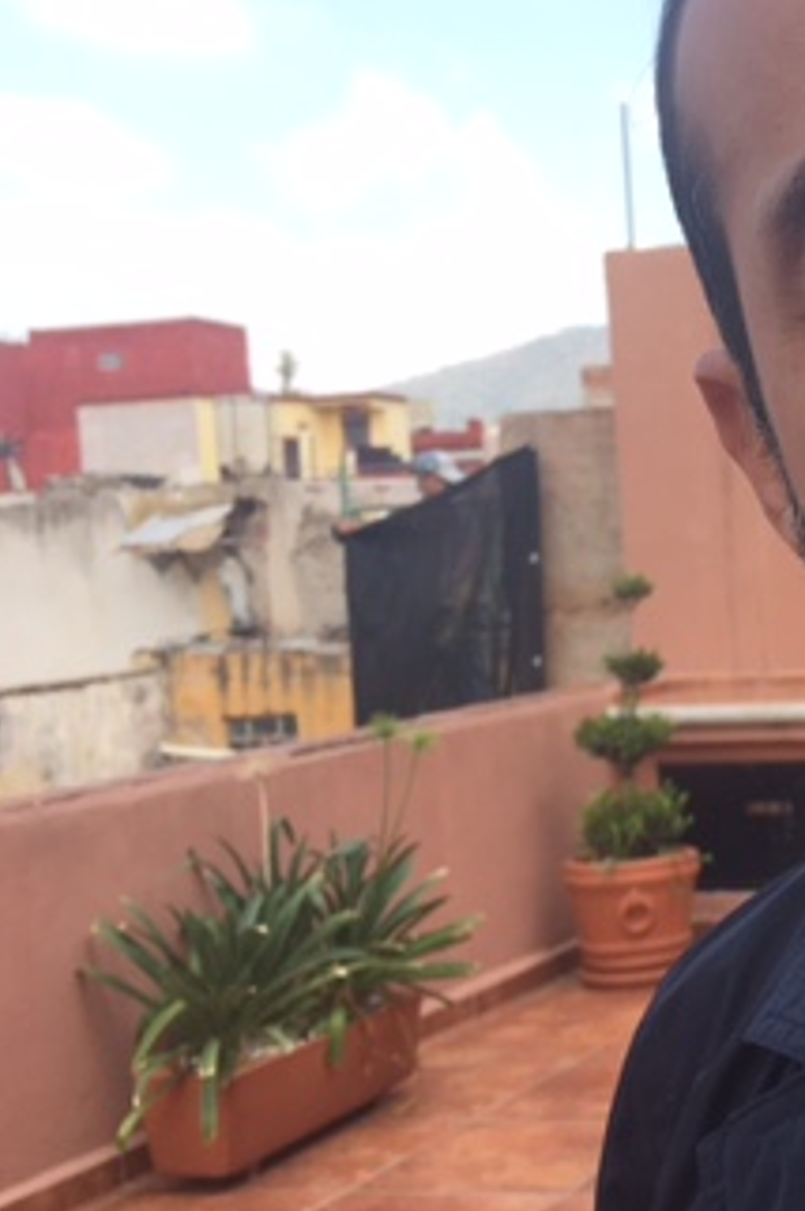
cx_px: 993
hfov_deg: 20.9
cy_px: 564
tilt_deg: -1.1
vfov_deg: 33.4
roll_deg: +2.1
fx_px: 2017
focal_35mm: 60
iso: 25
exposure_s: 1/475
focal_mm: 4.15
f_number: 2.2
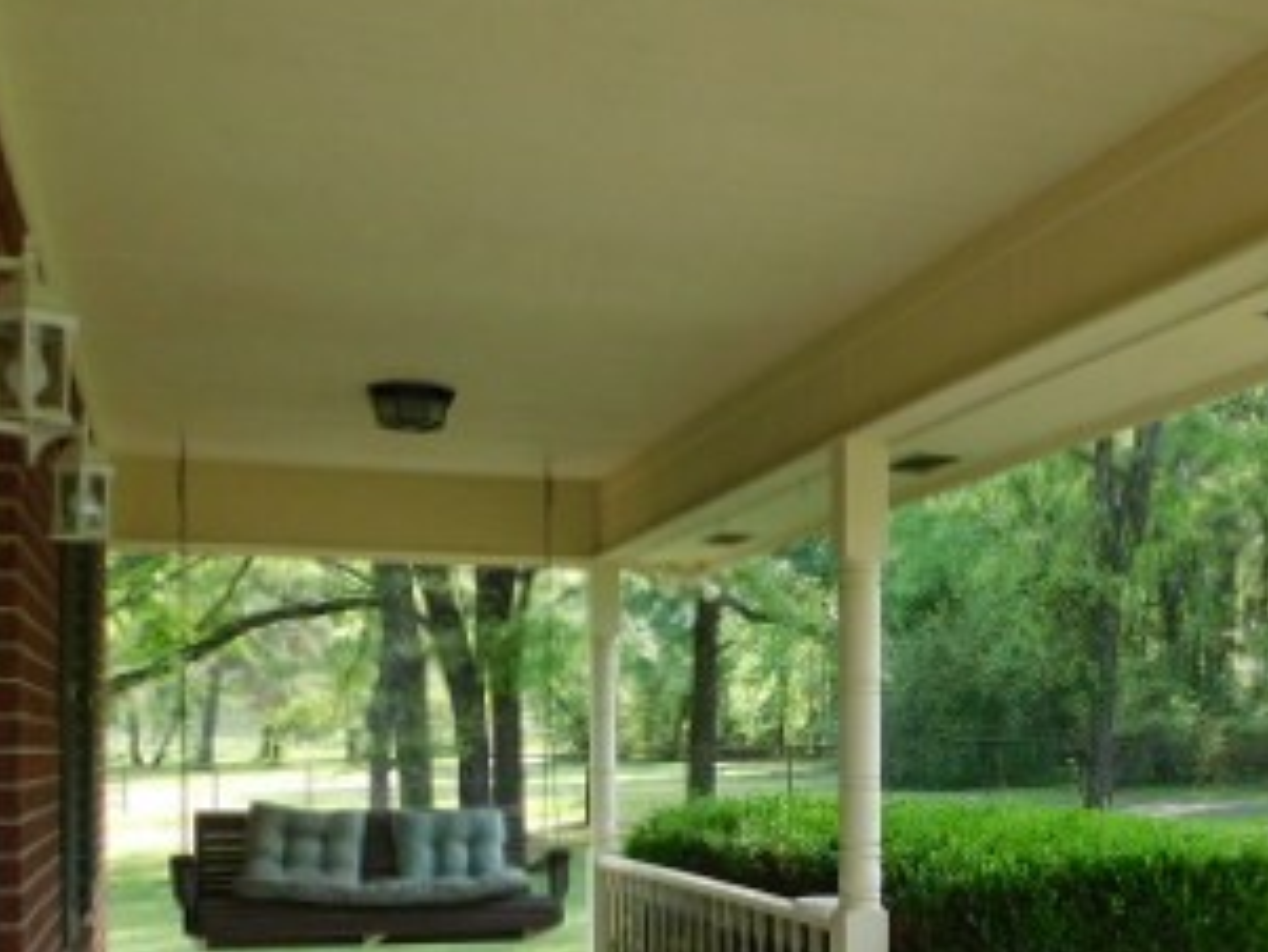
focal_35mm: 51
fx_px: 1869
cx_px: 973
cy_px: 758
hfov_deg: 36.5
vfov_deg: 28.0
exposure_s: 1/200
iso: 125
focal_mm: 4.1
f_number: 3
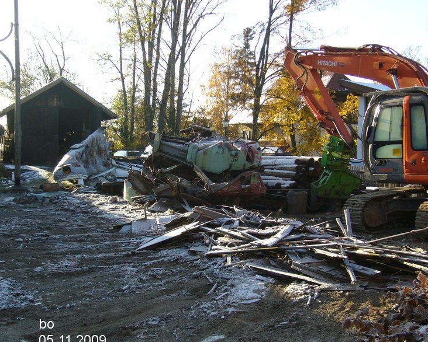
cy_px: 173
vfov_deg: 31.5
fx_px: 608
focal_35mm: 48
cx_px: 219
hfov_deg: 38.8
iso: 80
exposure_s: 1/250
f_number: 3.2
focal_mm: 7.5
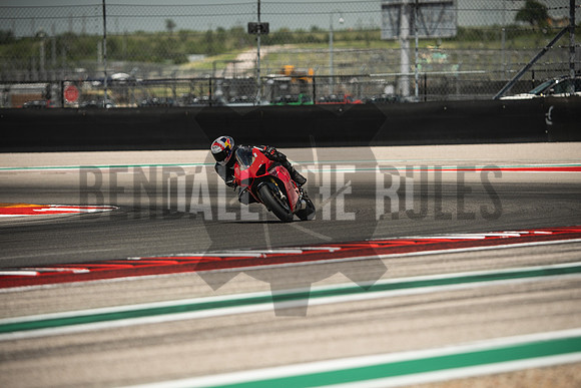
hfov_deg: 6.9
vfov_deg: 4.6
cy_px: 194
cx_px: 290
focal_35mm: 300
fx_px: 4843
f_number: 2.5
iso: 160
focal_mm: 200
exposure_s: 1/2000
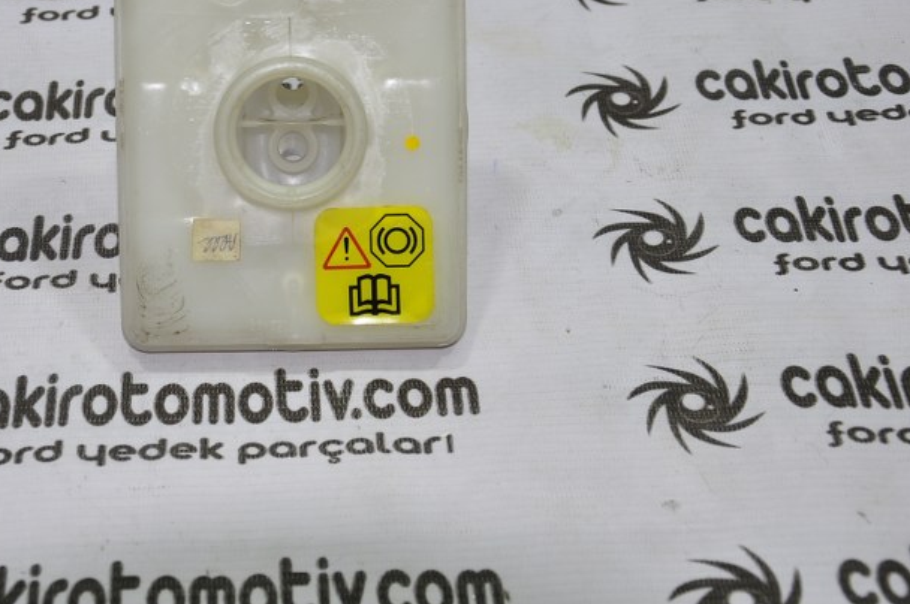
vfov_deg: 17.4
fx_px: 1963
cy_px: 179
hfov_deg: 25.9
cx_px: 295
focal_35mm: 78
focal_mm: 35
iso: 200
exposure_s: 1/60
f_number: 4.5
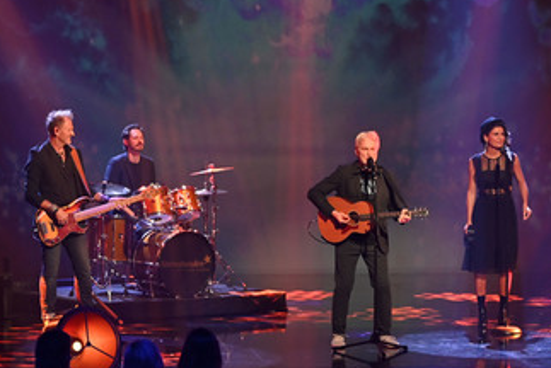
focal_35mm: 135
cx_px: 358
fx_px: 2068
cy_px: 216
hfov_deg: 15.2
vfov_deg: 10.2
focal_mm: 97
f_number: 2.8
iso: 2000
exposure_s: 1/400
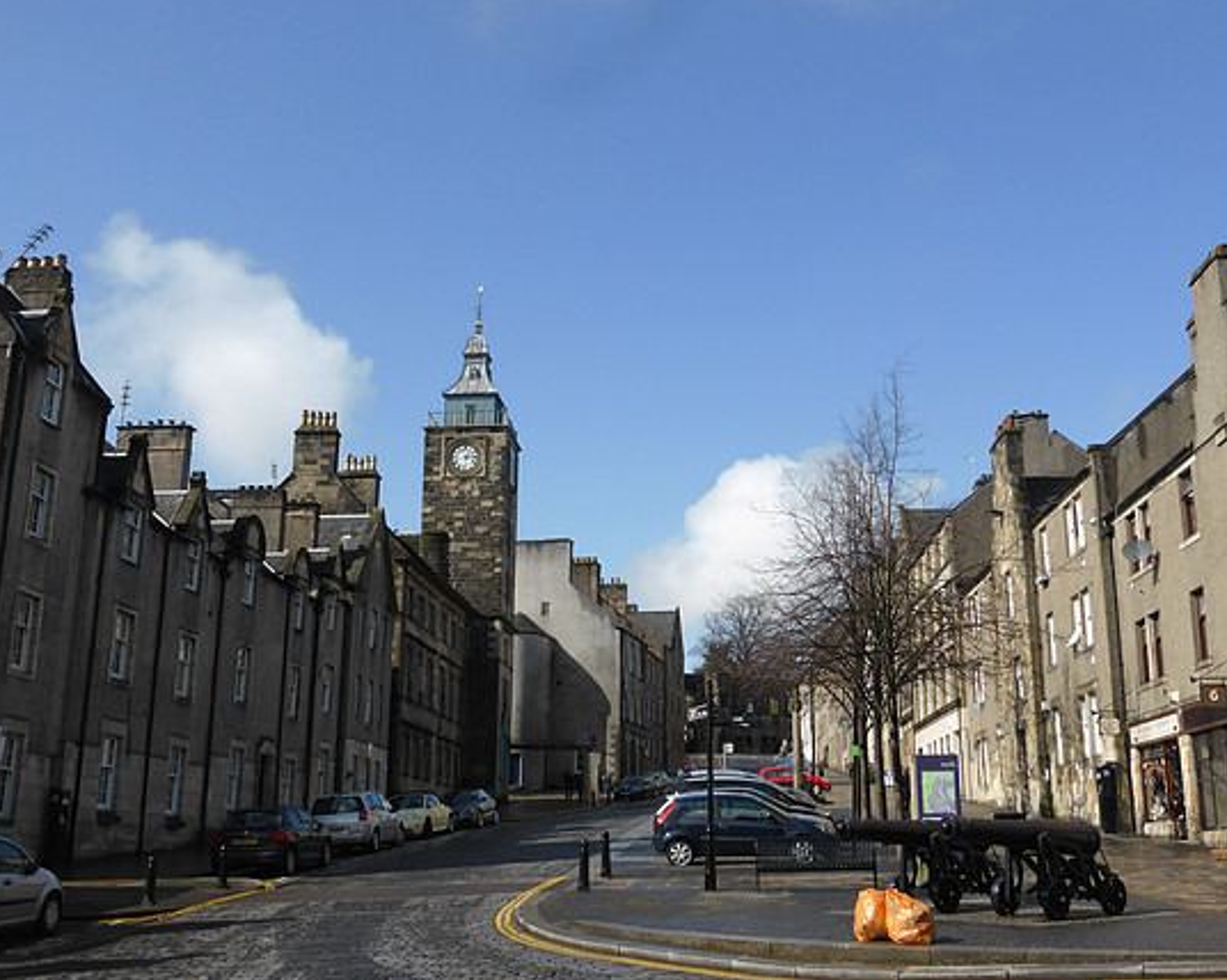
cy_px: 487
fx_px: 1343
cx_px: 616
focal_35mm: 37
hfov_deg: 49.1
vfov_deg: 40.1
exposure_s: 1/1300
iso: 100
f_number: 3.7
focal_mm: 6.1
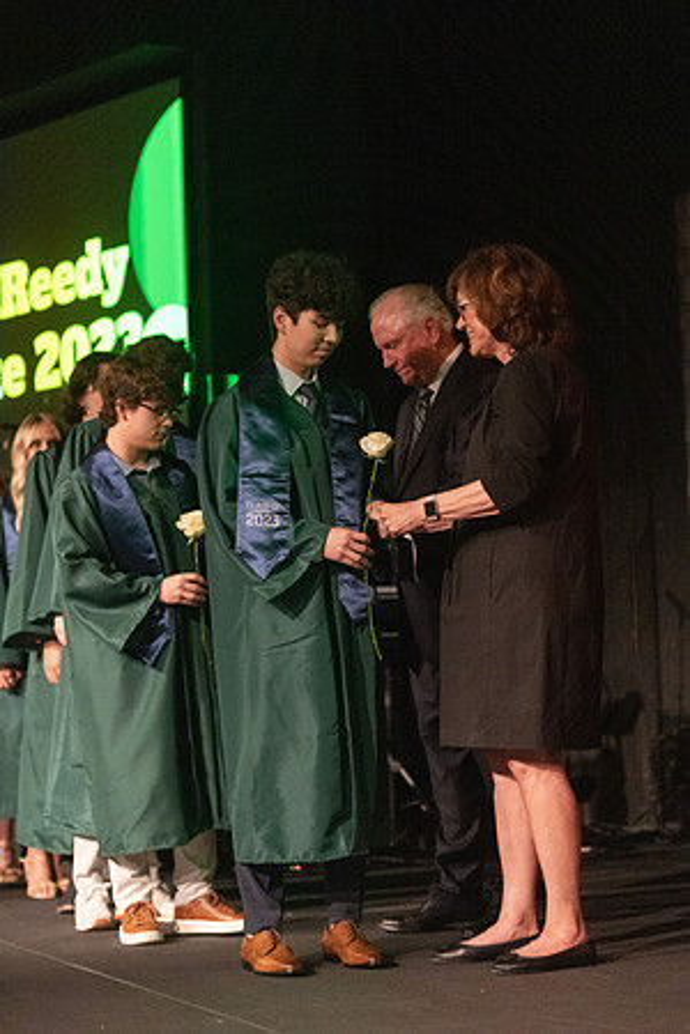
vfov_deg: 26.0
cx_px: 345
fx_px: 2242
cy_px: 517
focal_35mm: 78
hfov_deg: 17.5
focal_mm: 78
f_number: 2.8
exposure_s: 1/1000
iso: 16000
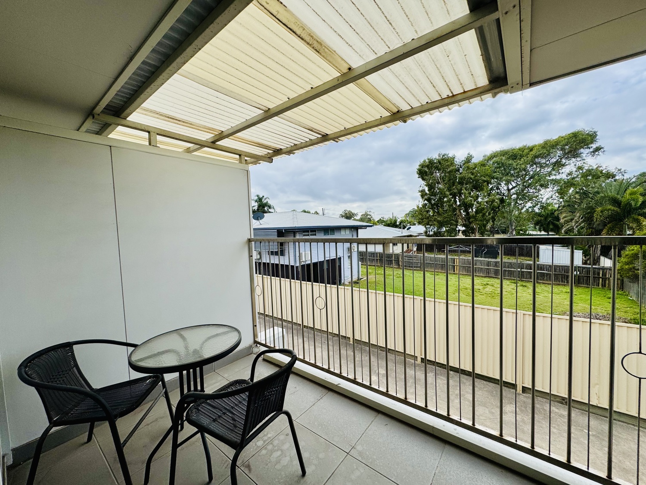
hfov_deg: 102.1
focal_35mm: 14
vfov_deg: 85.7
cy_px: 242
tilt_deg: -2.8
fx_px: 261
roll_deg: +2.9
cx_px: 323
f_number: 2.2
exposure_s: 1/1217
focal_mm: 2.22
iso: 50
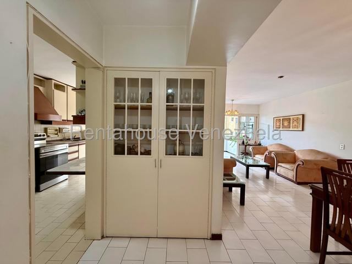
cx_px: 176
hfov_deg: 102.1
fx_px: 142
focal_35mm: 14
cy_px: 132
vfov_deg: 85.7
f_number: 2.2
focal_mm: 2.22
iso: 250
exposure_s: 1/120
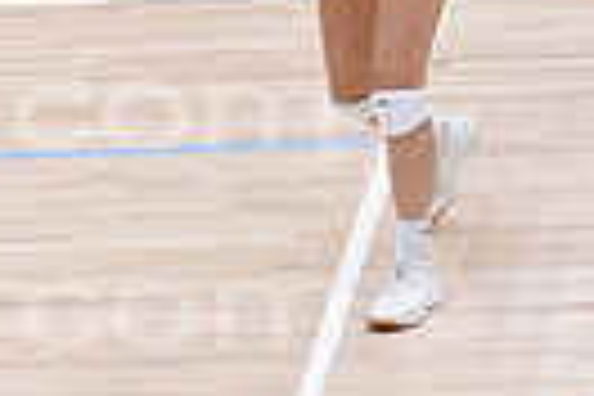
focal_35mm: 461
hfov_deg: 4.4
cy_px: 20
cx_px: -675
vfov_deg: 3.0
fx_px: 7606
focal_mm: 70
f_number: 3.2
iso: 6400
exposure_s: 1/1000
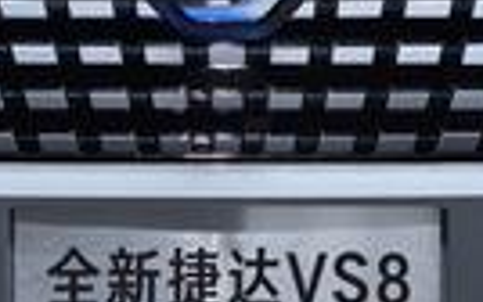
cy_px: -93
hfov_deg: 12.2
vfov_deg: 7.6
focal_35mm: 171
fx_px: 2253
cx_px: 126
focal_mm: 6.98
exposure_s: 1/100
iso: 50
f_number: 2
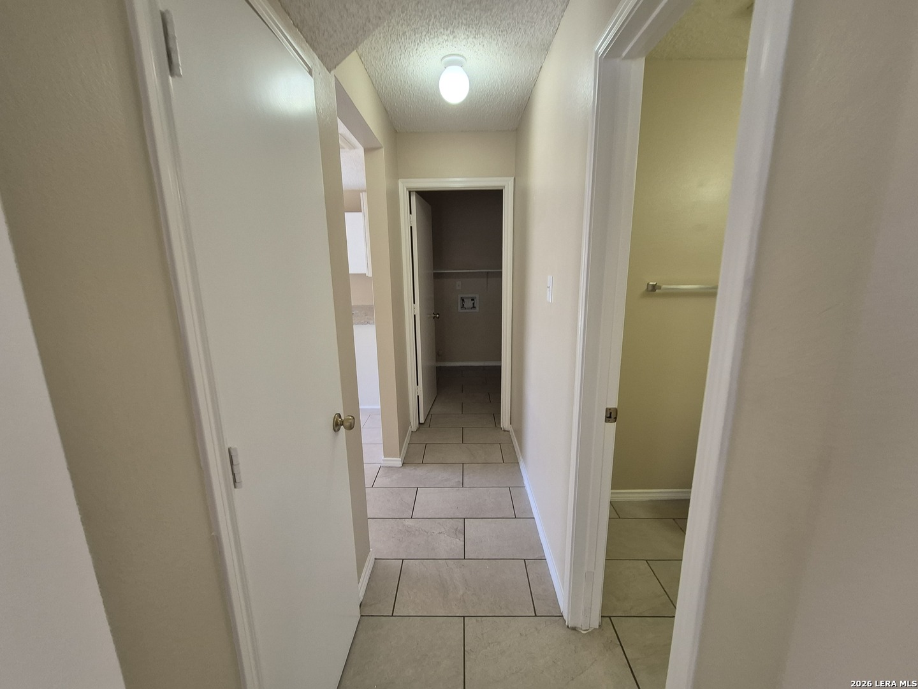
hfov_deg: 106.2
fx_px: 345
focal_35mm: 13
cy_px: 344
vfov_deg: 89.9
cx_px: 459
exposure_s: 1/60
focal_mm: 1.74
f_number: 2.2
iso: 160
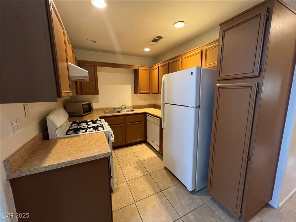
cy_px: 111
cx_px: 148
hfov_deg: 106.2
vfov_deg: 89.9
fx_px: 111
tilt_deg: -9.6
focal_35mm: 13
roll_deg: +0.2
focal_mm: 1.57
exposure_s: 1/60
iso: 250
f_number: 1.8
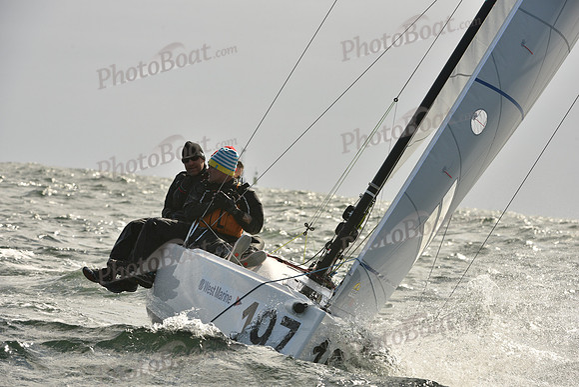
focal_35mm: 250
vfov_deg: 5.5
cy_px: 194
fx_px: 4022
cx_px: 290
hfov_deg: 8.2
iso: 320
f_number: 10
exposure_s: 1/800
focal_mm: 250
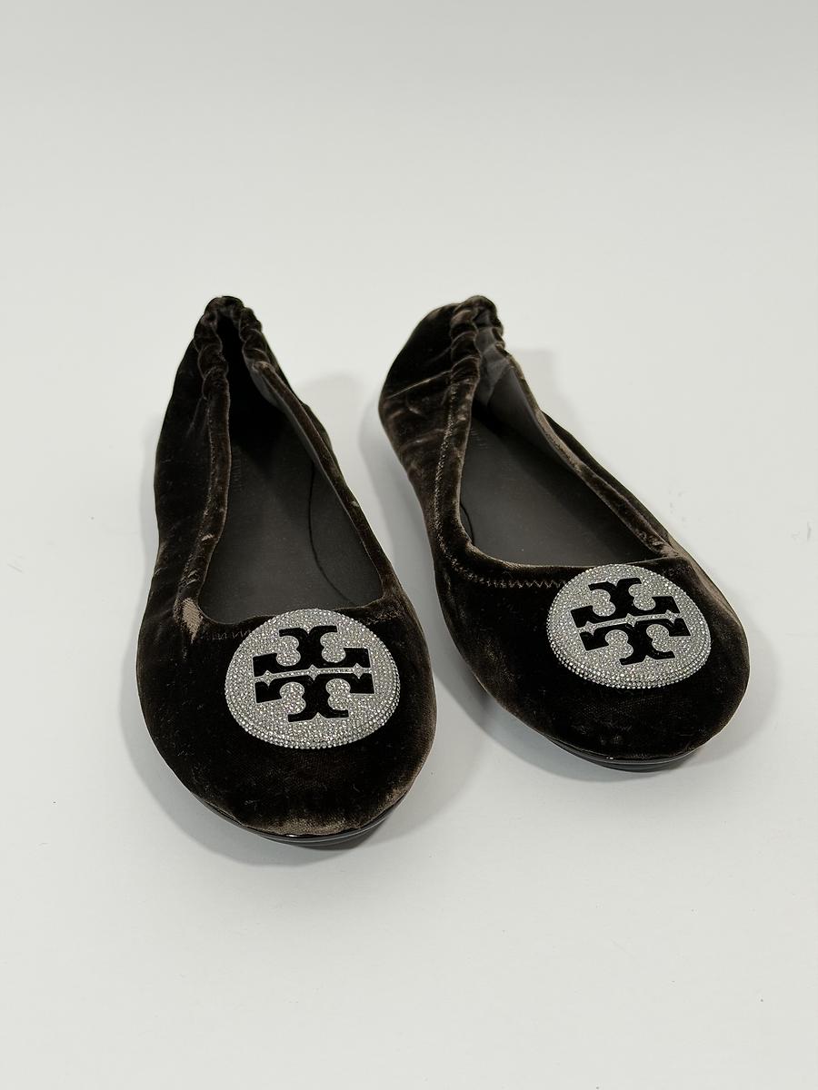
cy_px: 545
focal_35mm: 48
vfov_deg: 39.7
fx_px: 1512
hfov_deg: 30.3
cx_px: 409
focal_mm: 6.76
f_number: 1.78
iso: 100
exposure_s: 1/100
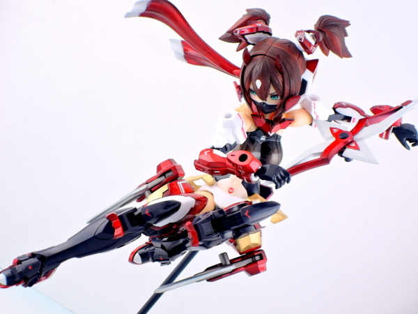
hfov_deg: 18.7
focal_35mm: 105
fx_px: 1268
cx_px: 209
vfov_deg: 14.1
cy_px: 157
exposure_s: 1/60
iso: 80
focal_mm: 22.4
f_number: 5.2
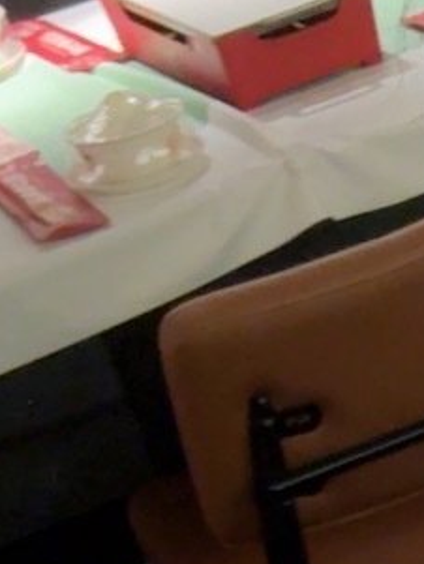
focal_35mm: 120
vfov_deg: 13.4
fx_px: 1958
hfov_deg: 11.3
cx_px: 805
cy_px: 1218
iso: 200
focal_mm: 2.69
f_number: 1.9
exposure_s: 1/50
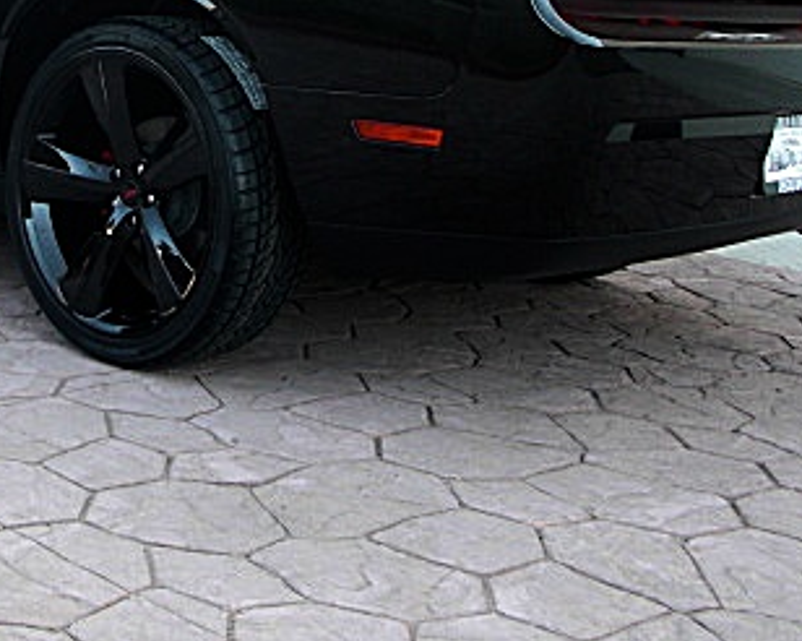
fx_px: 1732
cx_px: 130
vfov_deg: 20.6
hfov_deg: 25.5
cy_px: 78
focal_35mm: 73
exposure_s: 1/100
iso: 100
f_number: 2.8
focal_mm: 6.3
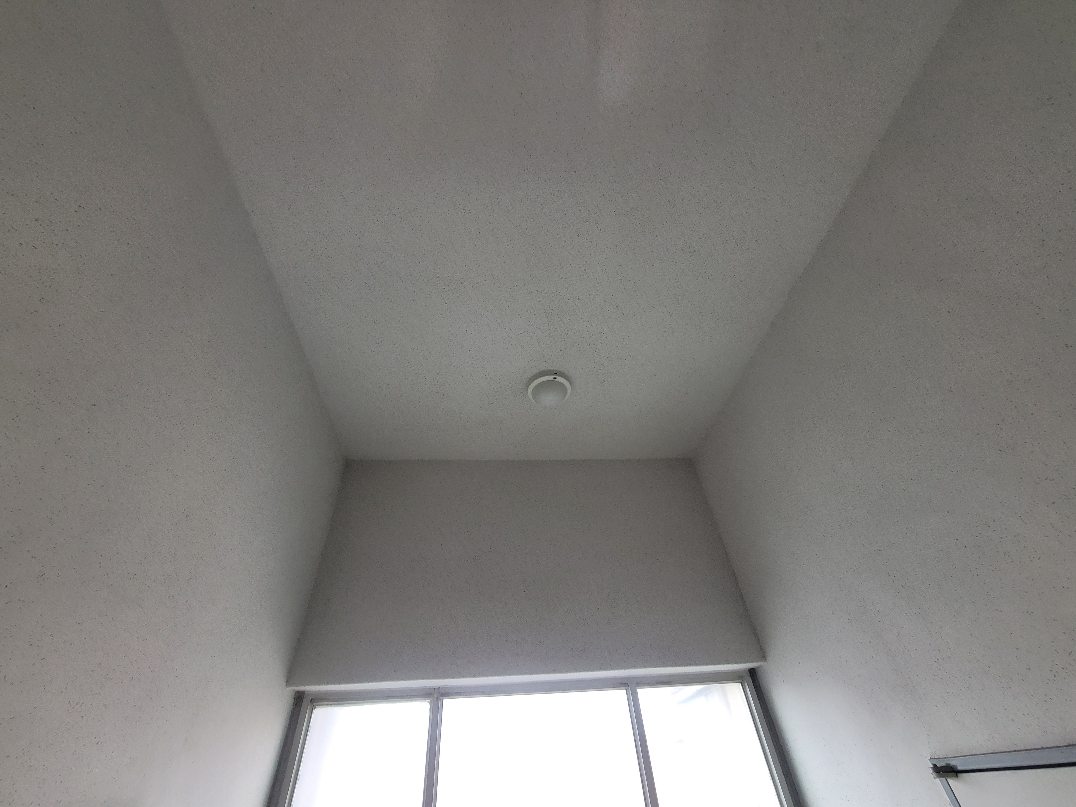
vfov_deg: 89.9
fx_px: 404
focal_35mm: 13
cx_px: 538
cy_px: 404
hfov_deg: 106.2
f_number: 2.2
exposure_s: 1/60
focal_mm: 2.2
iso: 64
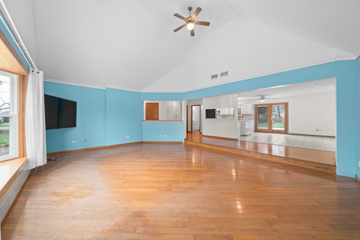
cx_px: 180
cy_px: 120
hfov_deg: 112.6
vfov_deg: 90.0
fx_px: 120
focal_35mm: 12
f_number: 10
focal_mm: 12
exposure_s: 1/2.5
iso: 320
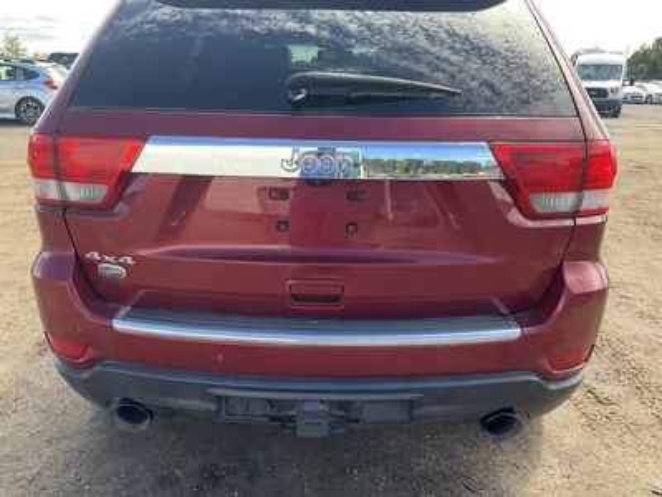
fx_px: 555
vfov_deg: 48.2
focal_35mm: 29
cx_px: 331
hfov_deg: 61.7
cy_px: 248
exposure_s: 1/184
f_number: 1.8
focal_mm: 3
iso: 20
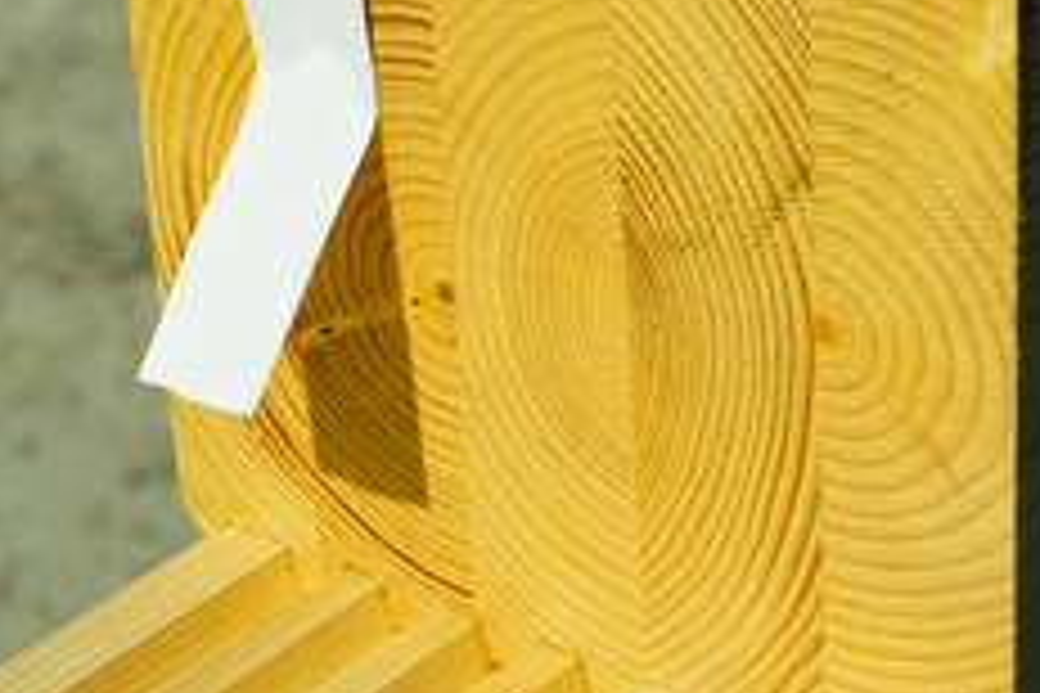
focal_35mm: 117
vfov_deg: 11.7
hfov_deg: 17.5
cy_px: 171
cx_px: 495
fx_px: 3380
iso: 100
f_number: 8
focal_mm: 60
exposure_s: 1/800
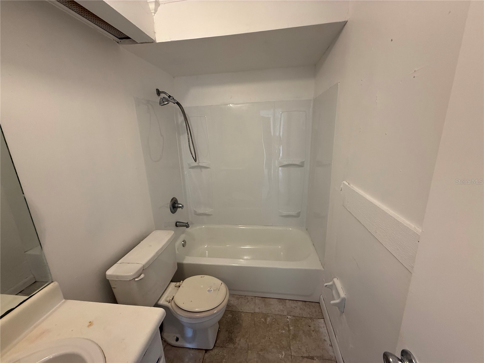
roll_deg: +2.1
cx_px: 242
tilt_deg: -13.7
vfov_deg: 85.7
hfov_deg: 102.1
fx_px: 196
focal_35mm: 14
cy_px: 182
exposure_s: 1/60
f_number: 2.2
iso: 200
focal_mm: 2.22
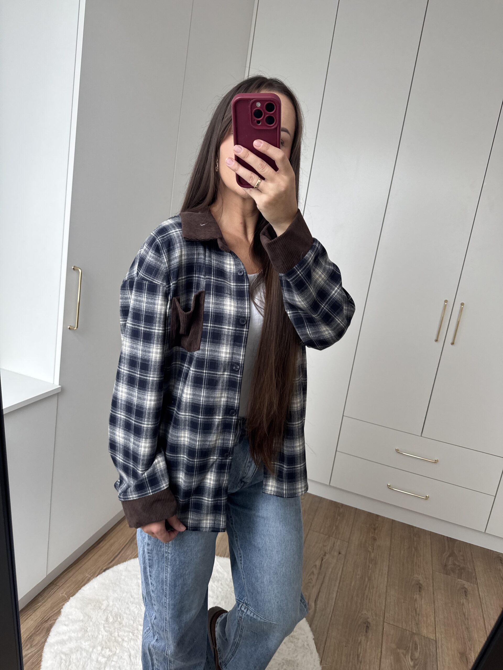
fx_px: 465
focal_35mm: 24
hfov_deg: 56.8
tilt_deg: -33.9
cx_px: 252
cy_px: 335
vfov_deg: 71.6
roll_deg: -9.2
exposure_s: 1/121
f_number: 1.78
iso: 200
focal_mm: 6.76
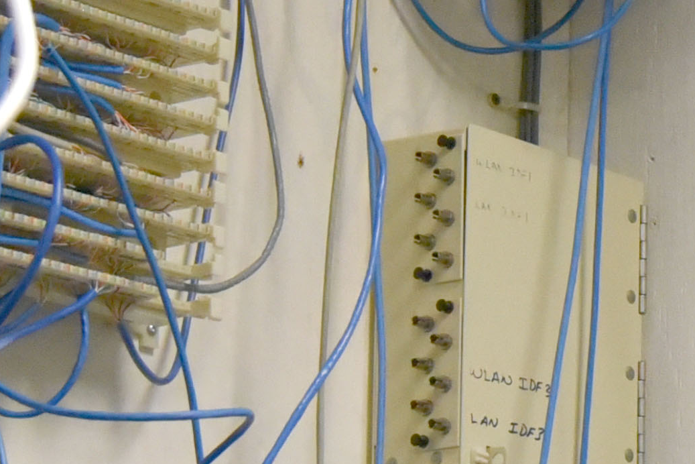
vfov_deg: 6.8
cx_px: 945
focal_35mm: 203
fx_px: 3920
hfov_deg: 9.9
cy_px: 215
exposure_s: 1/250
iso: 3600
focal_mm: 35
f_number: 4
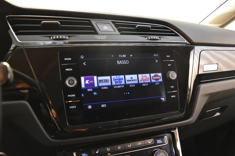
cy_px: 78
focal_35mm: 27
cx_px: 118
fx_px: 176
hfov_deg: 67.4
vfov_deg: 47.9
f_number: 3.5
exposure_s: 1/25
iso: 3200
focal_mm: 18
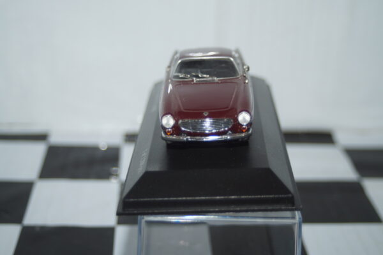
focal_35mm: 68
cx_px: 192
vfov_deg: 20.2
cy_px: 128
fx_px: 718
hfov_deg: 29.9
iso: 160
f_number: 4.5
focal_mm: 45
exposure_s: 1/125
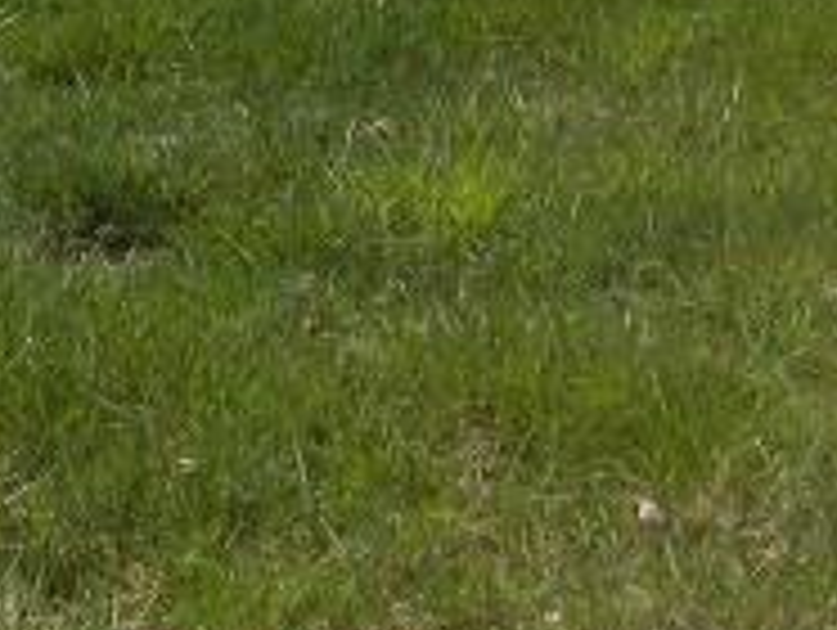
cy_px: -612
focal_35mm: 168
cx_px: -873
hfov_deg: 10.7
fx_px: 4067
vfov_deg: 8.4
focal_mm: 8
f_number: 4.8
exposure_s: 1/595
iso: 100
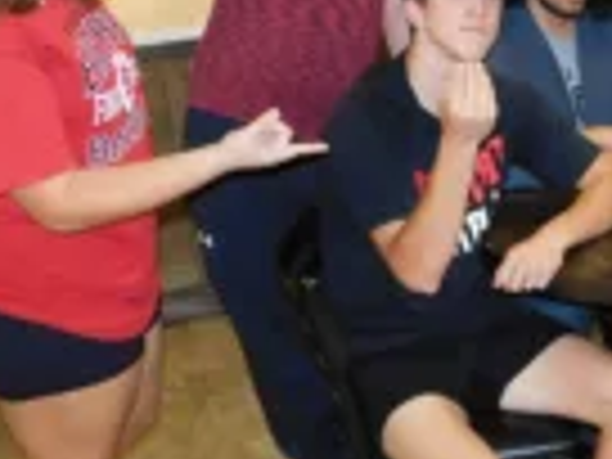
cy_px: 234
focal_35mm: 88
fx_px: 1556
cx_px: 837
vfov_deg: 16.8
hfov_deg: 20.1
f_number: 3.2
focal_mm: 5.3
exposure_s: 1/30
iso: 280
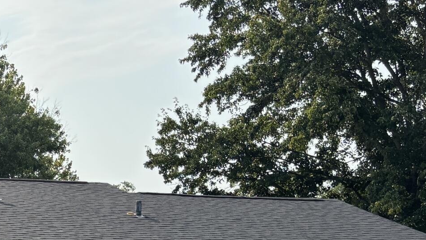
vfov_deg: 13.0
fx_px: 1005
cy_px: 345
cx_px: -144
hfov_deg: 21.4
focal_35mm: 89
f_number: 1.6
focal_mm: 5.96
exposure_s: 1/1721
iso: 50
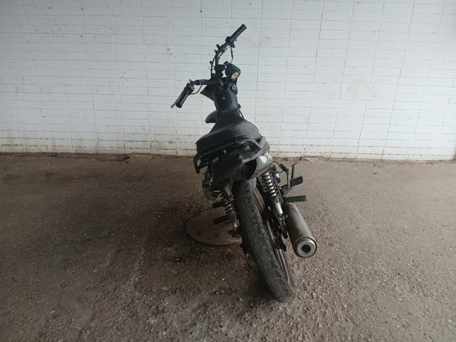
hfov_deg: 67.3
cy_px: 171
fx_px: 343
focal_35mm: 26
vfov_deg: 53.1
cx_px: 228
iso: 40
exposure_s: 1/60
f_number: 1.8
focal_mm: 3.98
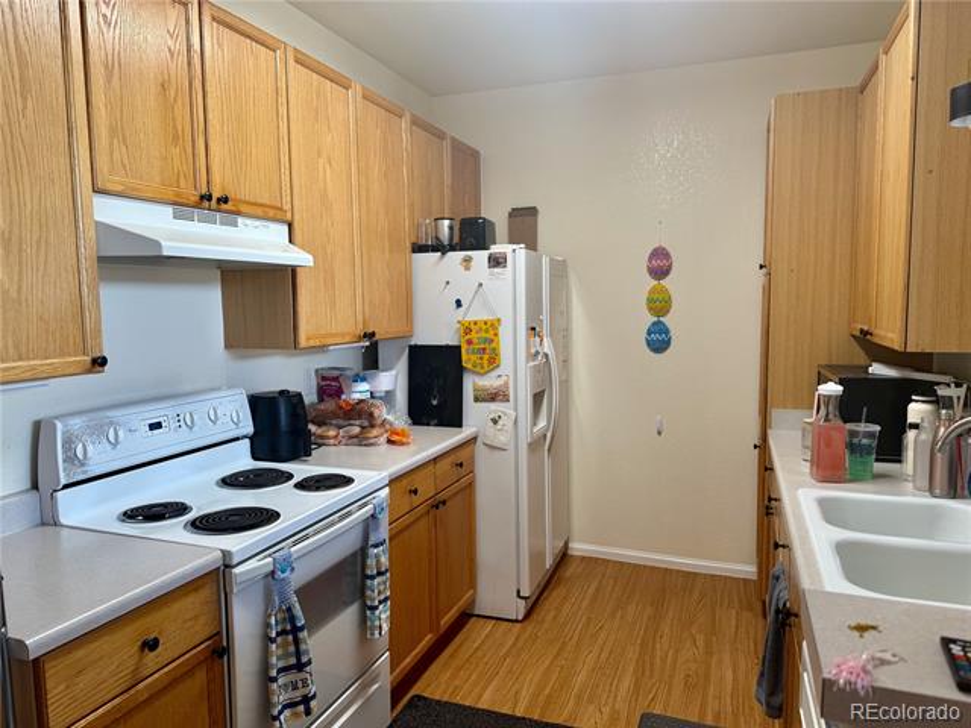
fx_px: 673
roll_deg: +0.7
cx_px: 486
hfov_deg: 71.6
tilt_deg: -4.0
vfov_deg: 56.8
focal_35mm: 24
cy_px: 364
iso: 100
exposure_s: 1/120
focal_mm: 6.76
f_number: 1.78
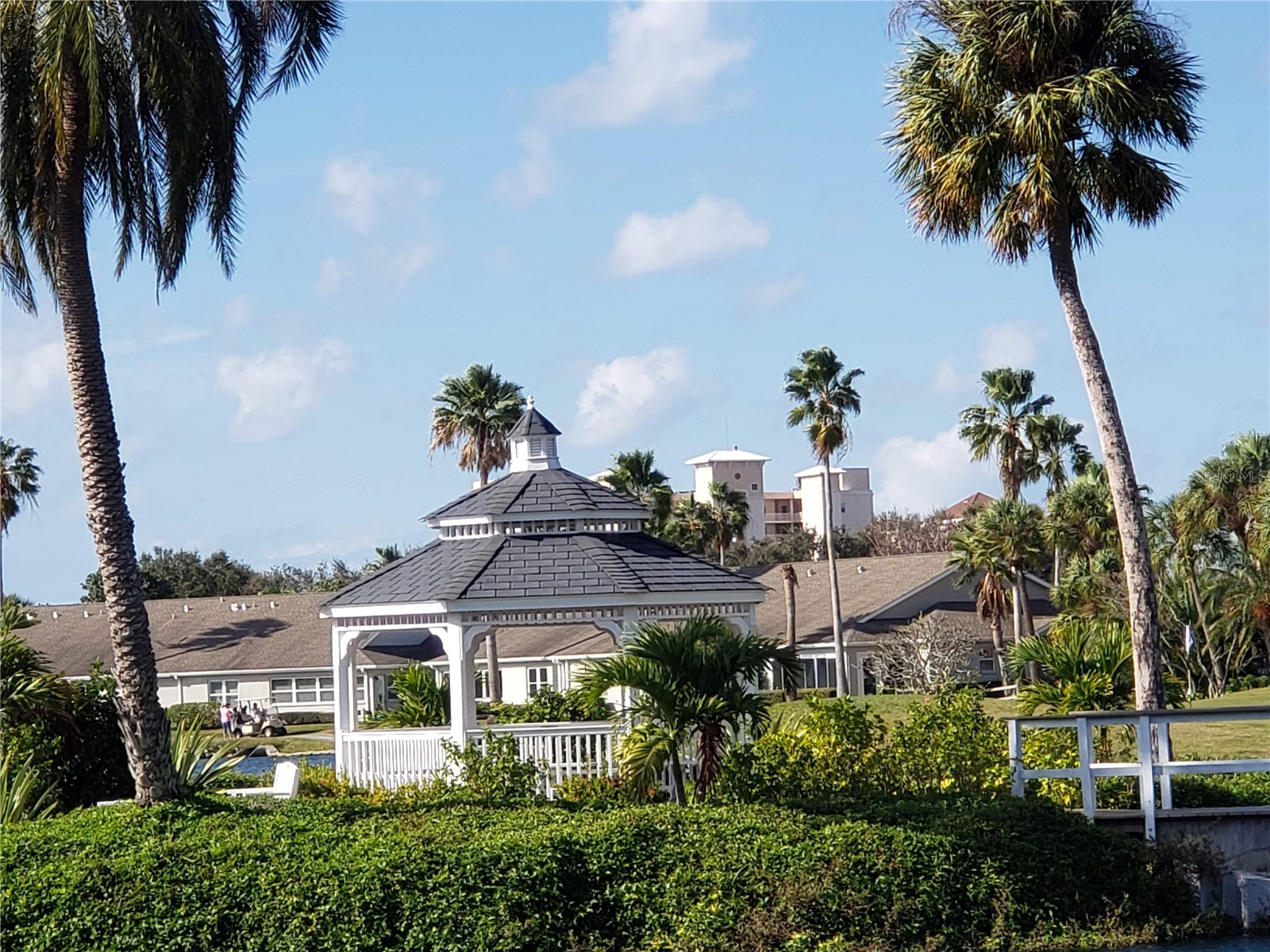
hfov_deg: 36.8
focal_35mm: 52
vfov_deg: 28.0
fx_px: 1908
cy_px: 476
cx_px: 635
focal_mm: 6
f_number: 2.4
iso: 32
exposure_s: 1/697
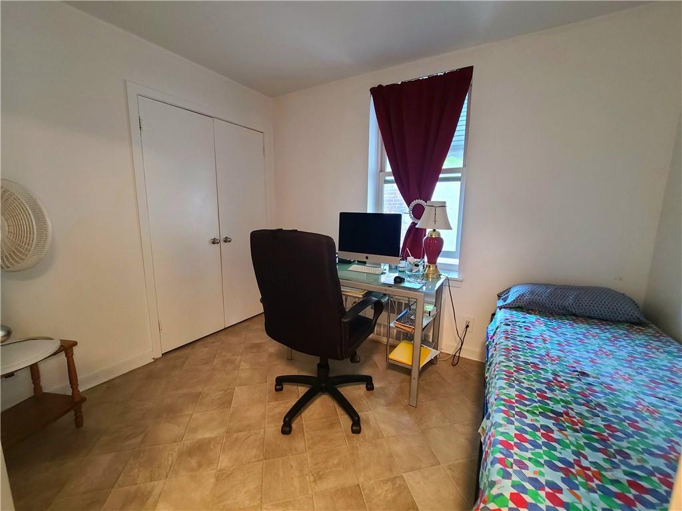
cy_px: 256
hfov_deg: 106.2
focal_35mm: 13
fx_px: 256
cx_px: 341
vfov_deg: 89.9
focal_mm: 2.2
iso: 640
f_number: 2.2
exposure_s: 1/30
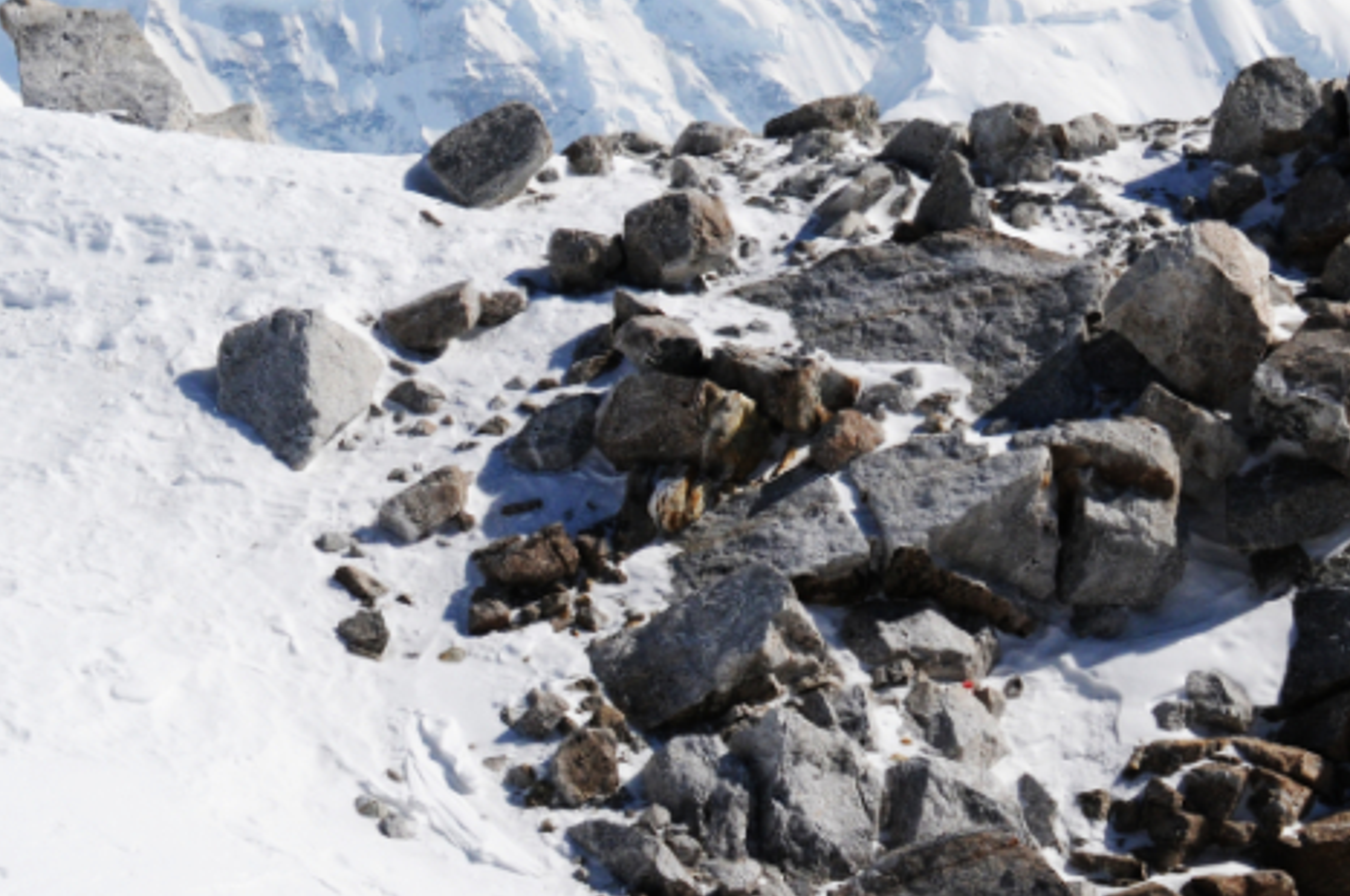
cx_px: 983
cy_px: -49
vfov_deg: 10.0
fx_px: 5055
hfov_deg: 15.2
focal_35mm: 135
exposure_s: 1/1000
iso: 400
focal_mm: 42
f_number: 16
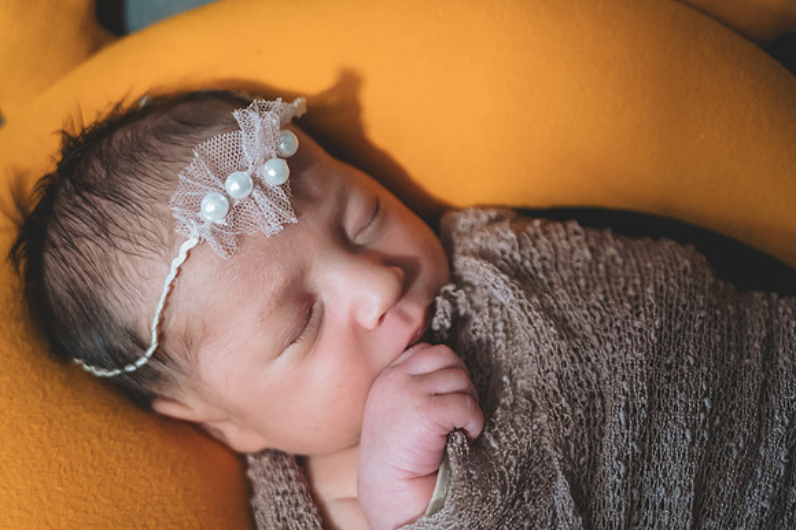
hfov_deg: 38.6
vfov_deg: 26.2
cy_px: 265
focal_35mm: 51
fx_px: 1137
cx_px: 398
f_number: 4
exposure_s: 1/100
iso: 6400
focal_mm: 51
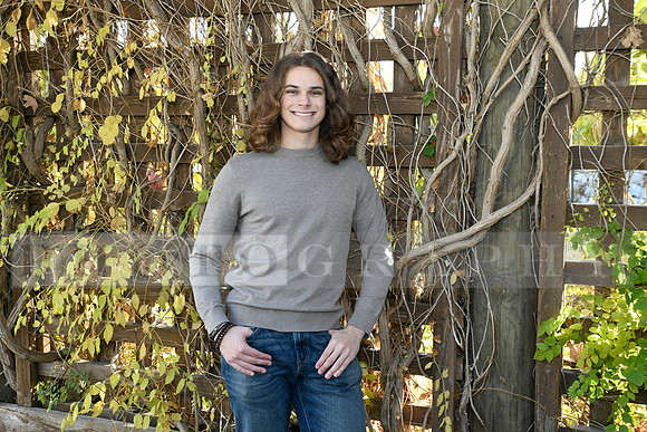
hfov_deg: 42.7
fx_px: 827
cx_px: 324
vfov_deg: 29.3
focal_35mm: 46
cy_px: 216
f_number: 8
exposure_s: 1/160
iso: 1600
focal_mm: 46
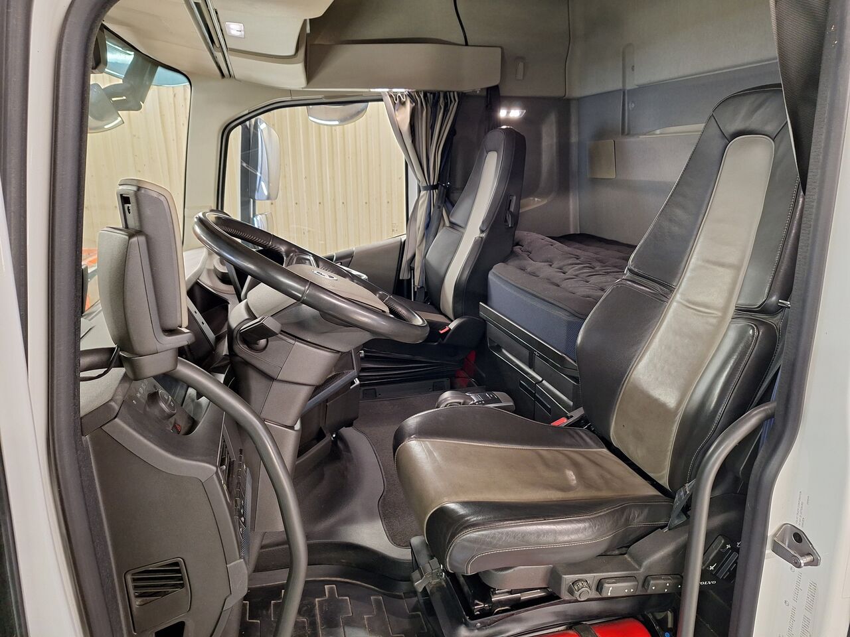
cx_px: 425
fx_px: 565
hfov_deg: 73.9
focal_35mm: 23
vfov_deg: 58.9
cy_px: 318
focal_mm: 5.54
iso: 250
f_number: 1.8
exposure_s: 1/50
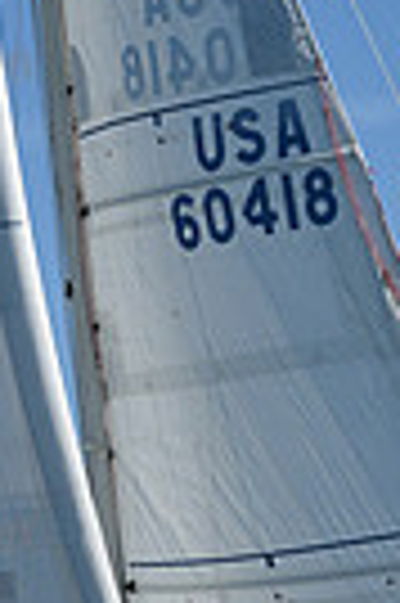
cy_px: 302
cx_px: 267
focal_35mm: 304
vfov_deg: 6.8
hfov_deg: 4.5
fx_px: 5079
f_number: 9
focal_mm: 70
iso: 250
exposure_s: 1/1250
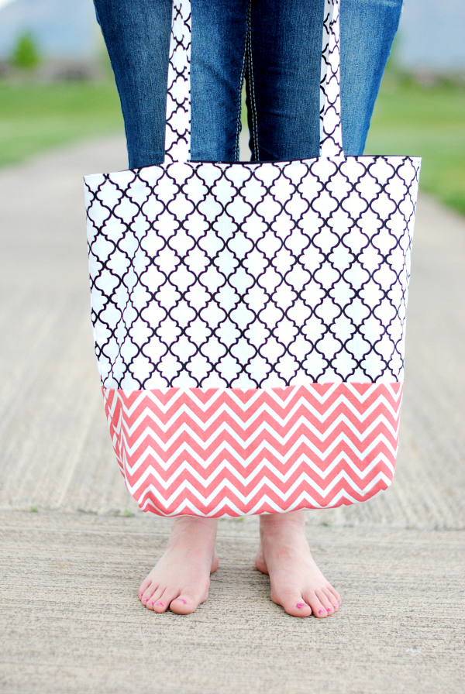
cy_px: 347
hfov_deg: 18.2
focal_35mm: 75
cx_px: 232
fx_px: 1449
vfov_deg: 27.0
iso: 200
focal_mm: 50
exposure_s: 1/4000
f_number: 1.8
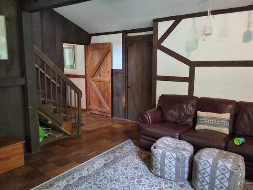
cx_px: 126
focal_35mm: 28
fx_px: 205
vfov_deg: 49.7
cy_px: 95
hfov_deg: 63.4
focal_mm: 2.91
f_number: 1.9
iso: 320
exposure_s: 1/20
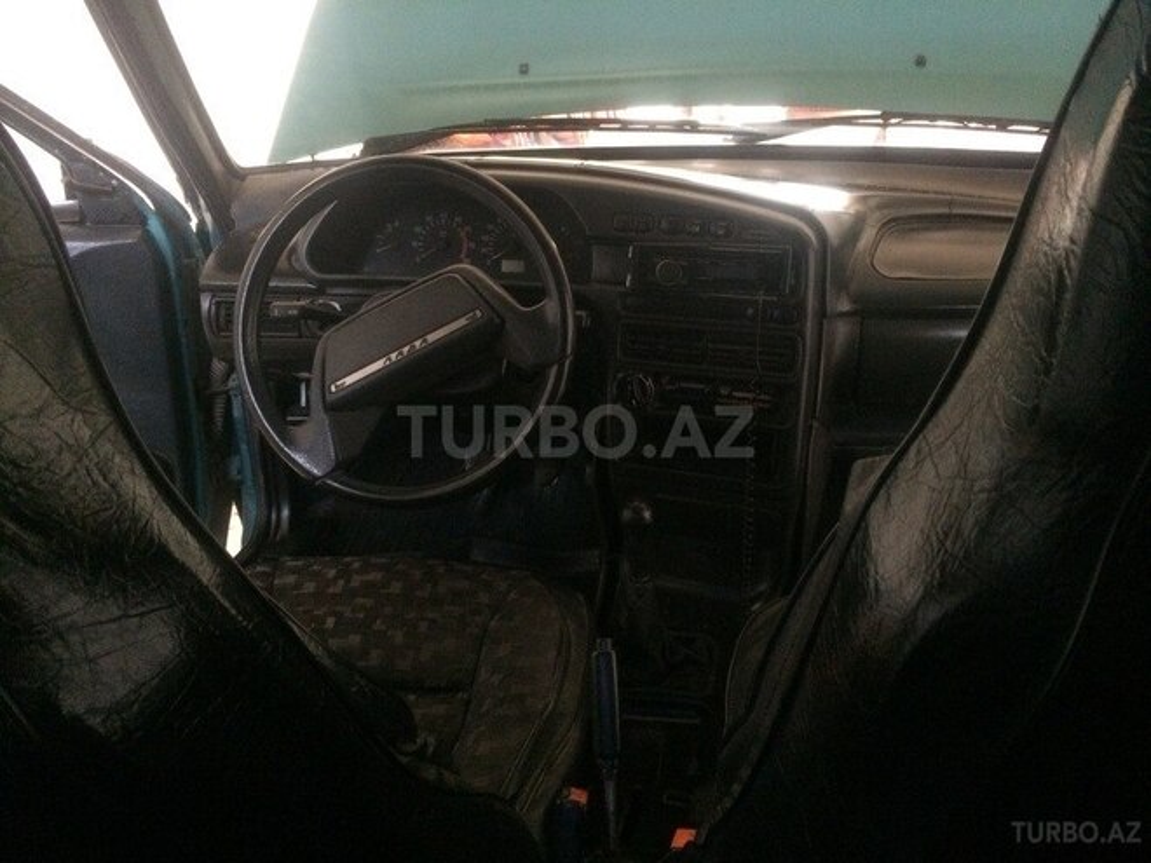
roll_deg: +2.4
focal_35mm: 29
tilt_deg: -20.4
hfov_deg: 61.7
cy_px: 432
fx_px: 964
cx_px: 576
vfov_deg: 48.2
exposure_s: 1/17
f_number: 2.2
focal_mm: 4.15
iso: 400
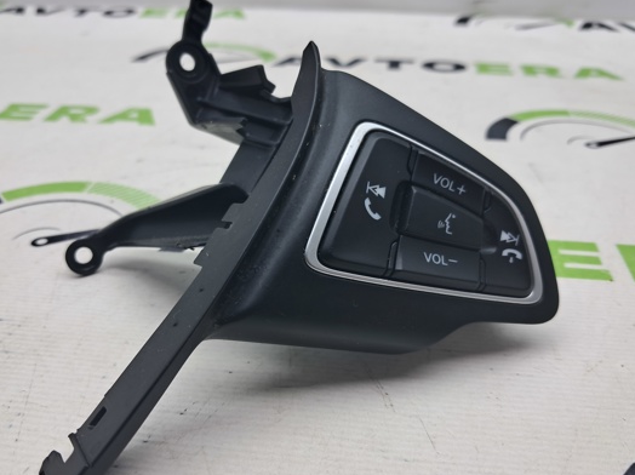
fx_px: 605
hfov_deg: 55.4
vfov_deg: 42.8
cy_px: 256
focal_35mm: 33
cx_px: 310
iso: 50
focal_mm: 4
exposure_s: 1/50
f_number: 1.8
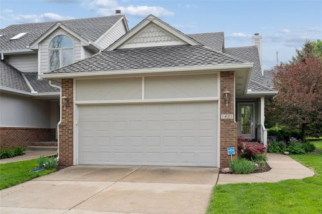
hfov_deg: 55.1
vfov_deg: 38.3
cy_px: 107
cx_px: 161
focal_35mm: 34
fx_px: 308
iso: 400
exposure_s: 1/250
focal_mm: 34.5
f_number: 9
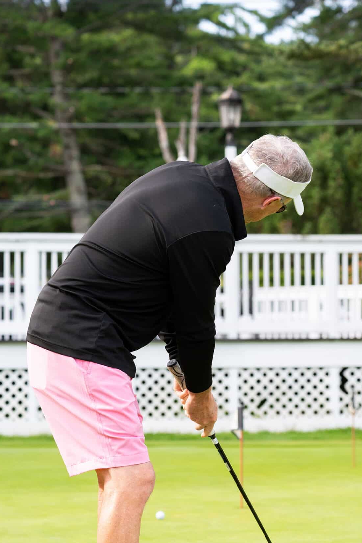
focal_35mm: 131
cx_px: 224
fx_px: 1976
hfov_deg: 10.5
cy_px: 360
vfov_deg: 15.6
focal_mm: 75
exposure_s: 1/500
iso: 180
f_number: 4
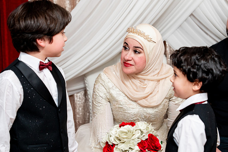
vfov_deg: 19.5
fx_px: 443
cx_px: 114
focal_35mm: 70
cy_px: 76
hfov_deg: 28.8
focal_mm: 70
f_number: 2.8
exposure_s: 1/160
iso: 1600
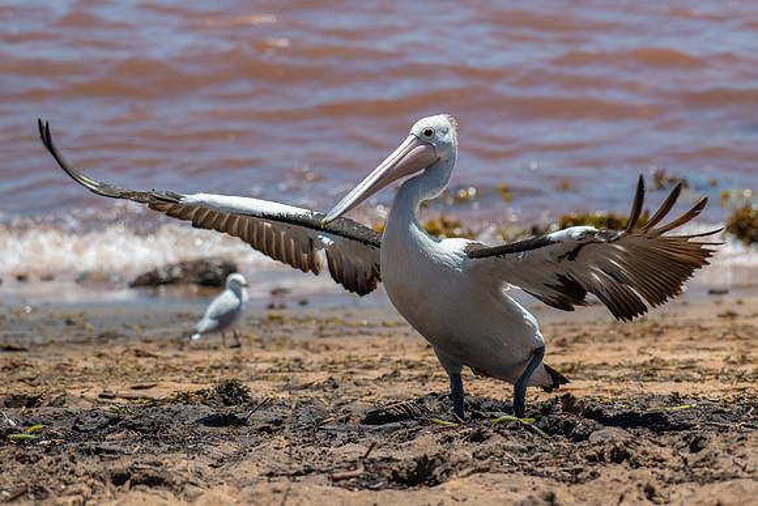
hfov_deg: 8.2
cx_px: 465
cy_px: 195
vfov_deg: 5.5
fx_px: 5265
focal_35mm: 250
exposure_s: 1/2000
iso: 200
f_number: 5.6
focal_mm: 200
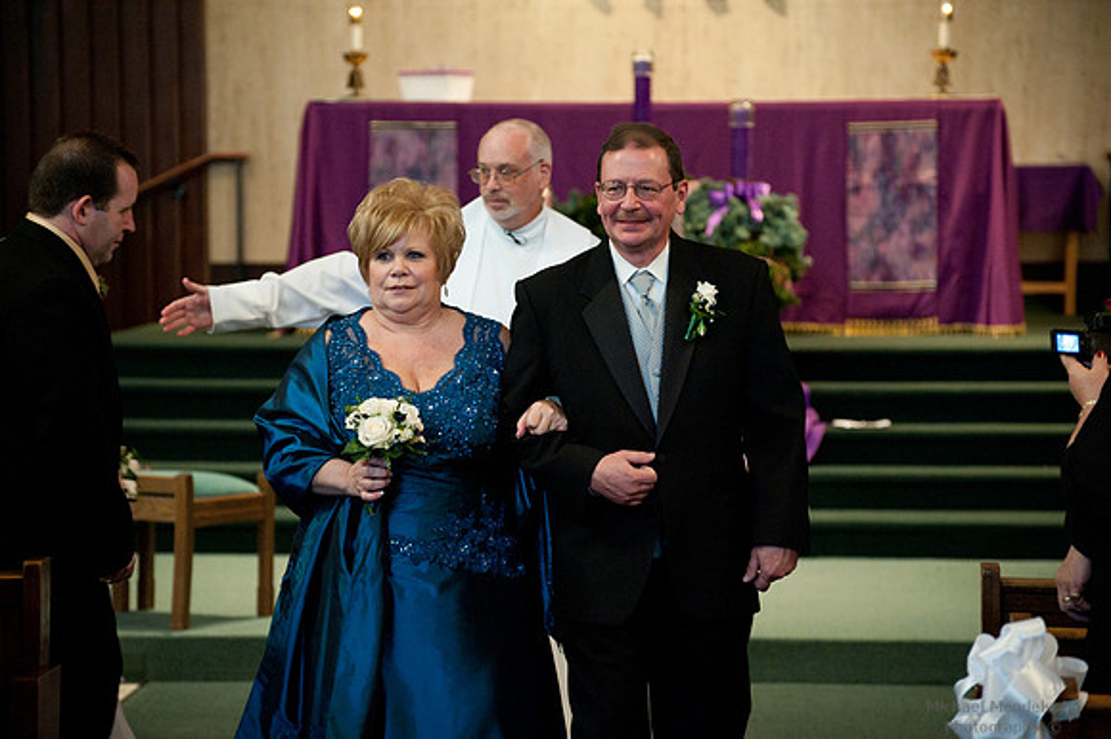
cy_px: 370
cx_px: 556
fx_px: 3763
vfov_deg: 11.2
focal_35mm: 122
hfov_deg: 16.8
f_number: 4.8
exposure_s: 1/80
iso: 3200
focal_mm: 122
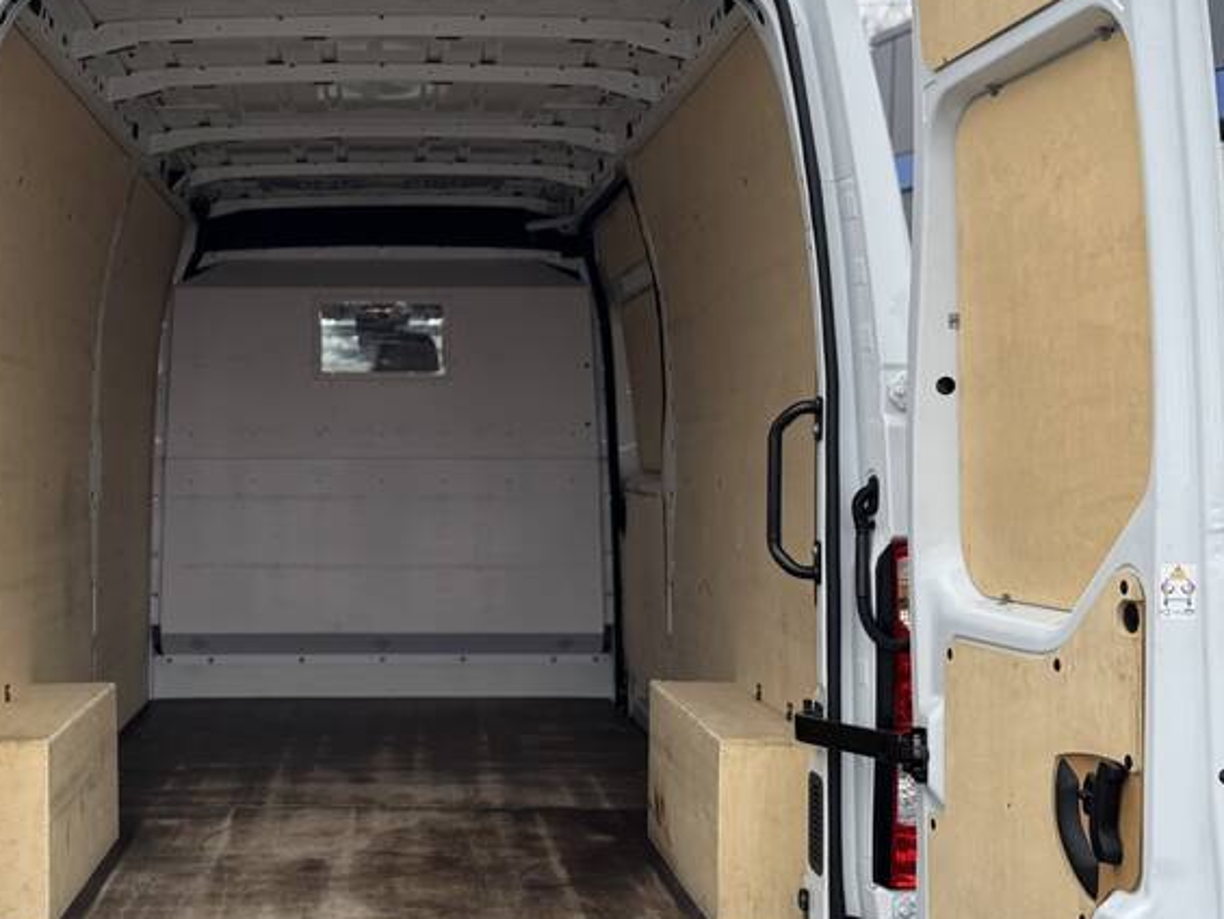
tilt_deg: -5.4
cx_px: 383
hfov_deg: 37.0
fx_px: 1804
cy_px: 531
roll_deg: +0.2
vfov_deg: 28.5
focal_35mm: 51
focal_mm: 6.76
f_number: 1.78
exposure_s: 1/802
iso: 80
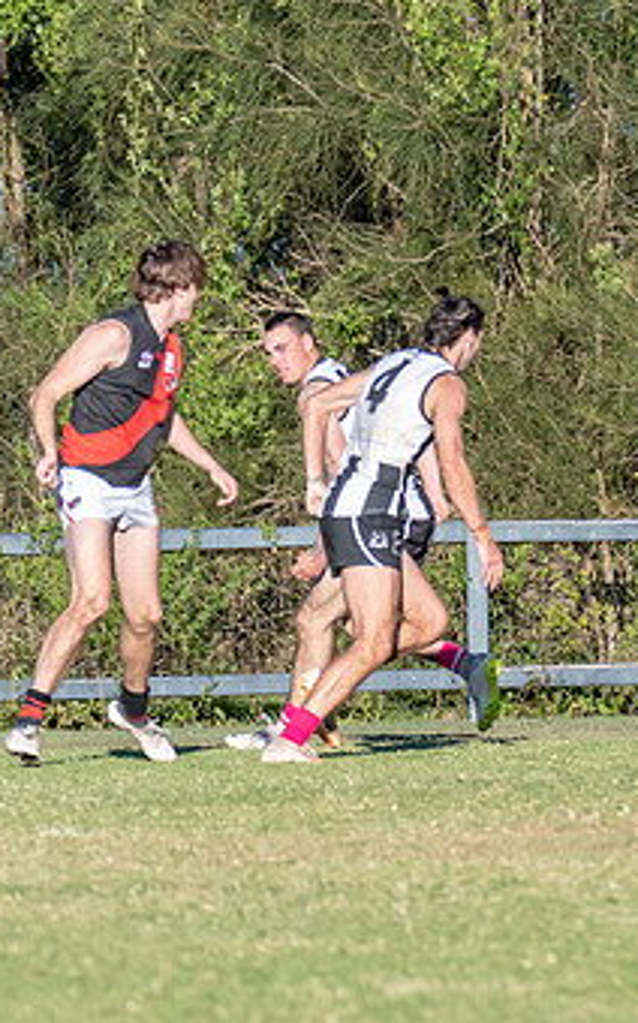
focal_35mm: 833
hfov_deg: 1.6
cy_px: 588
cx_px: 807
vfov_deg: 2.5
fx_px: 23213
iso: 800
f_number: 5.6
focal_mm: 260
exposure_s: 1/2000
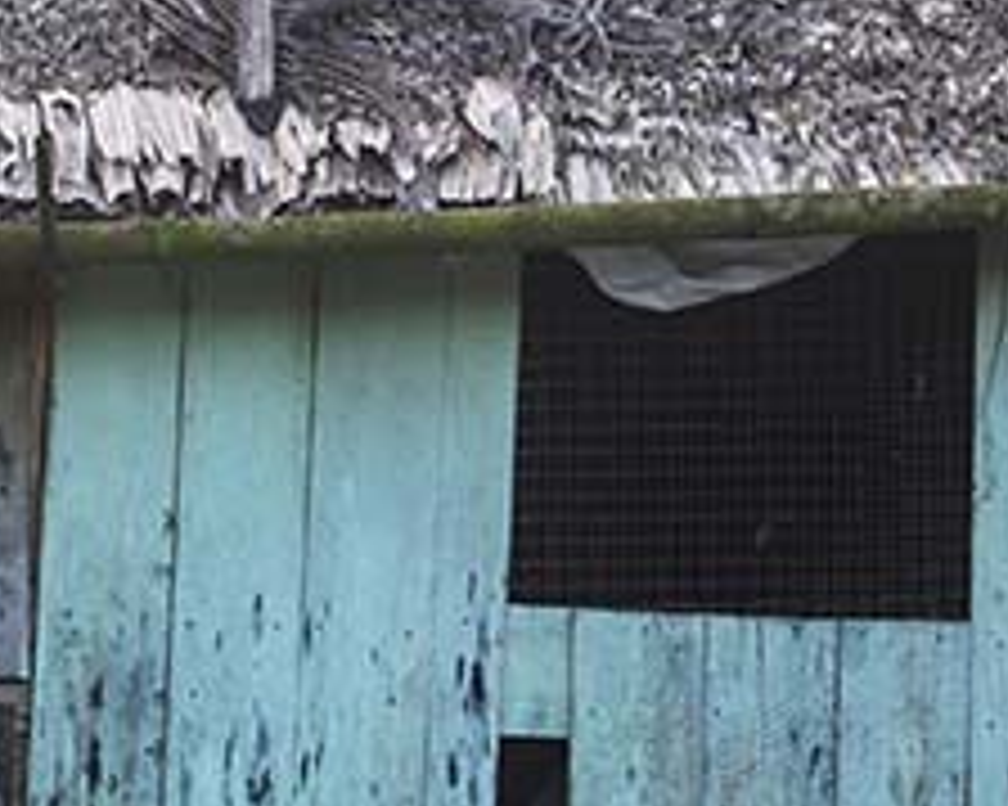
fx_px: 4562
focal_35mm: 153
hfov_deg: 12.4
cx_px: -36
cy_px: 628
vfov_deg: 10.1
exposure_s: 1/250
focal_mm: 38
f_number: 8
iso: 1600
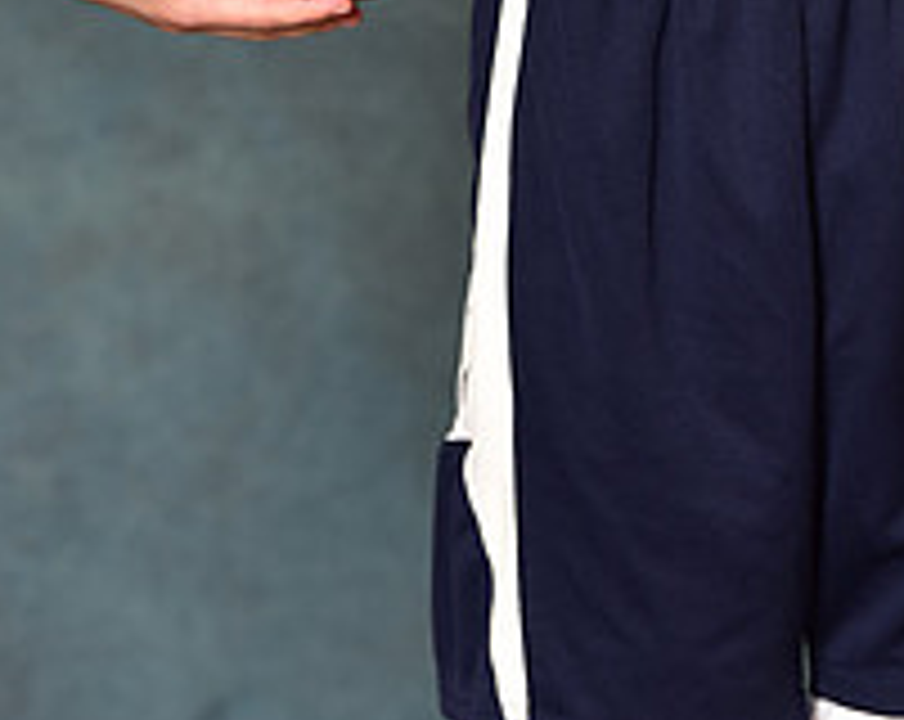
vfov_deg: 5.3
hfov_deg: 6.8
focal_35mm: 285
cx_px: 717
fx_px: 7610
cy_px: -572
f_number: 4.5
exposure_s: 1/200
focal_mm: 105
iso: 320
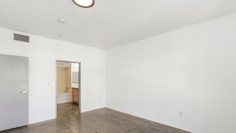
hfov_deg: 95.9
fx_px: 106
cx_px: 118
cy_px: 89
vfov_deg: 62.3
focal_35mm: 17
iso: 100
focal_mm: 14
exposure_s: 1/10
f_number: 8
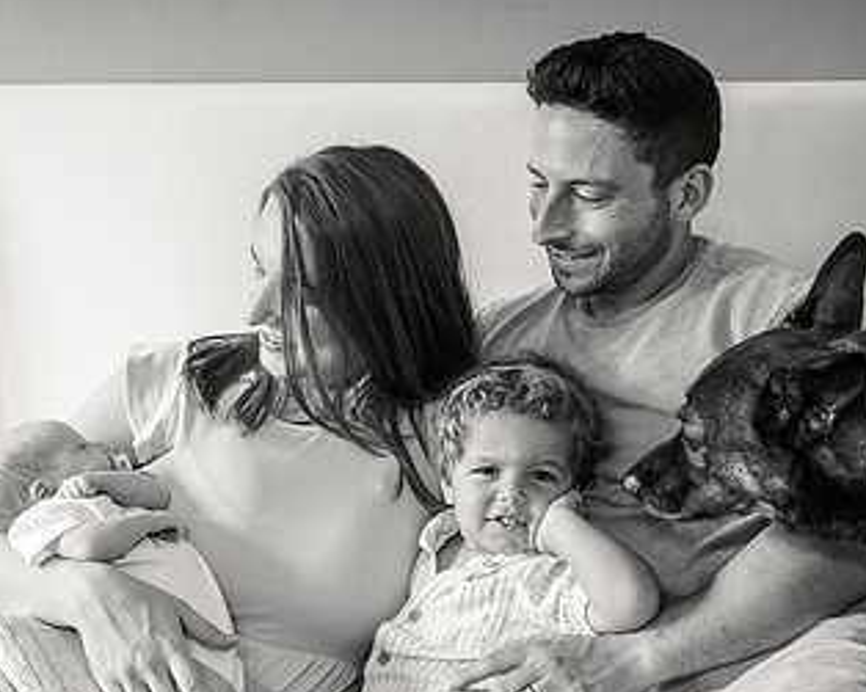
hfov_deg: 34.0
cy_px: 406
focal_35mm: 55
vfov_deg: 27.6
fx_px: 1409
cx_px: 529
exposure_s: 1/125
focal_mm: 28
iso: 2500
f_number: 5.6
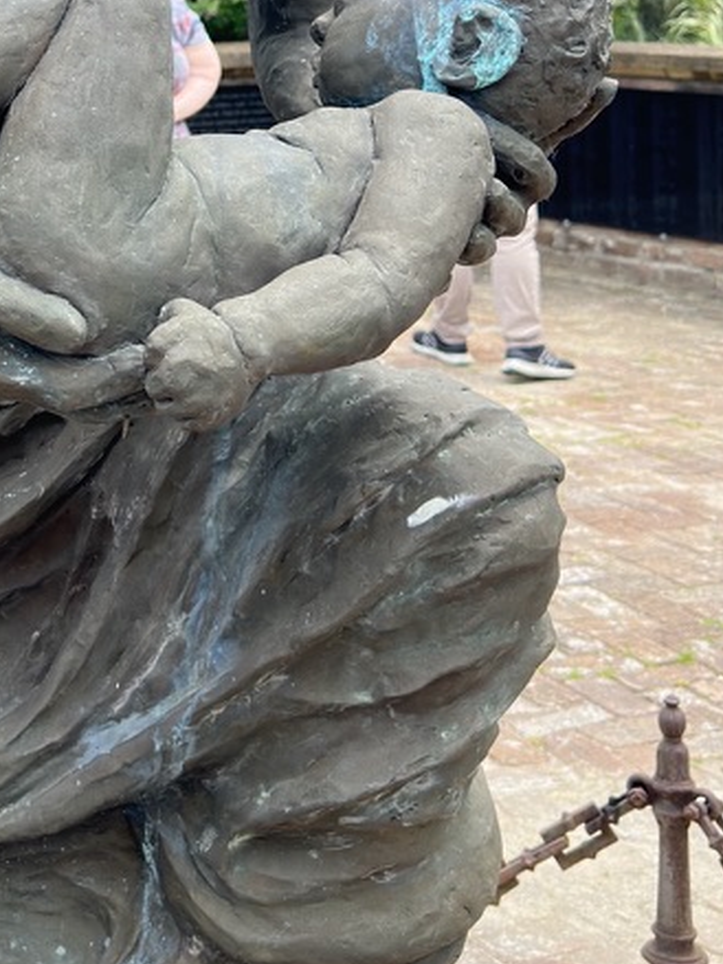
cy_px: -83
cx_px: -62
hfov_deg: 18.4
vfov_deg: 23.8
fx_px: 2145
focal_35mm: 77
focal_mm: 6.86
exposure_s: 1/1779
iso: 100
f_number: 1.78
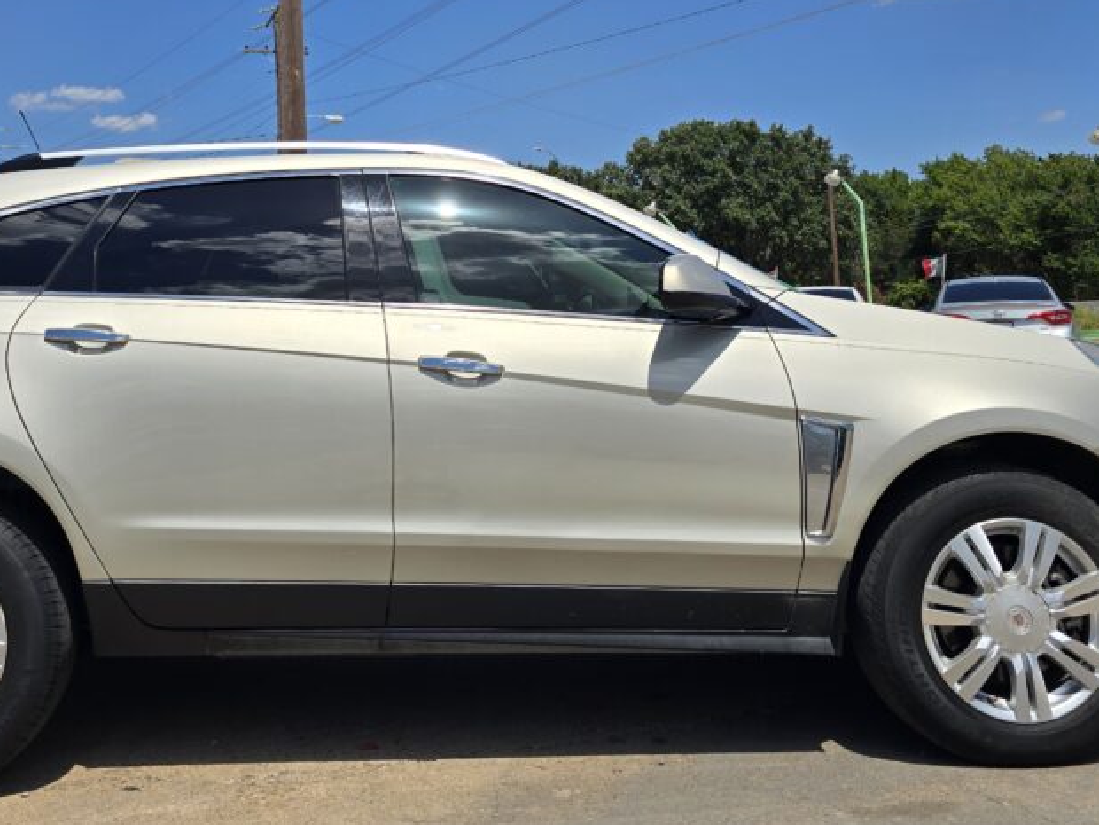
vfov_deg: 36.3
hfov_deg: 48.7
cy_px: 153
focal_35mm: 38
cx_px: 441
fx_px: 1206
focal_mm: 6.3
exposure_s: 1/1517
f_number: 1.7
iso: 12
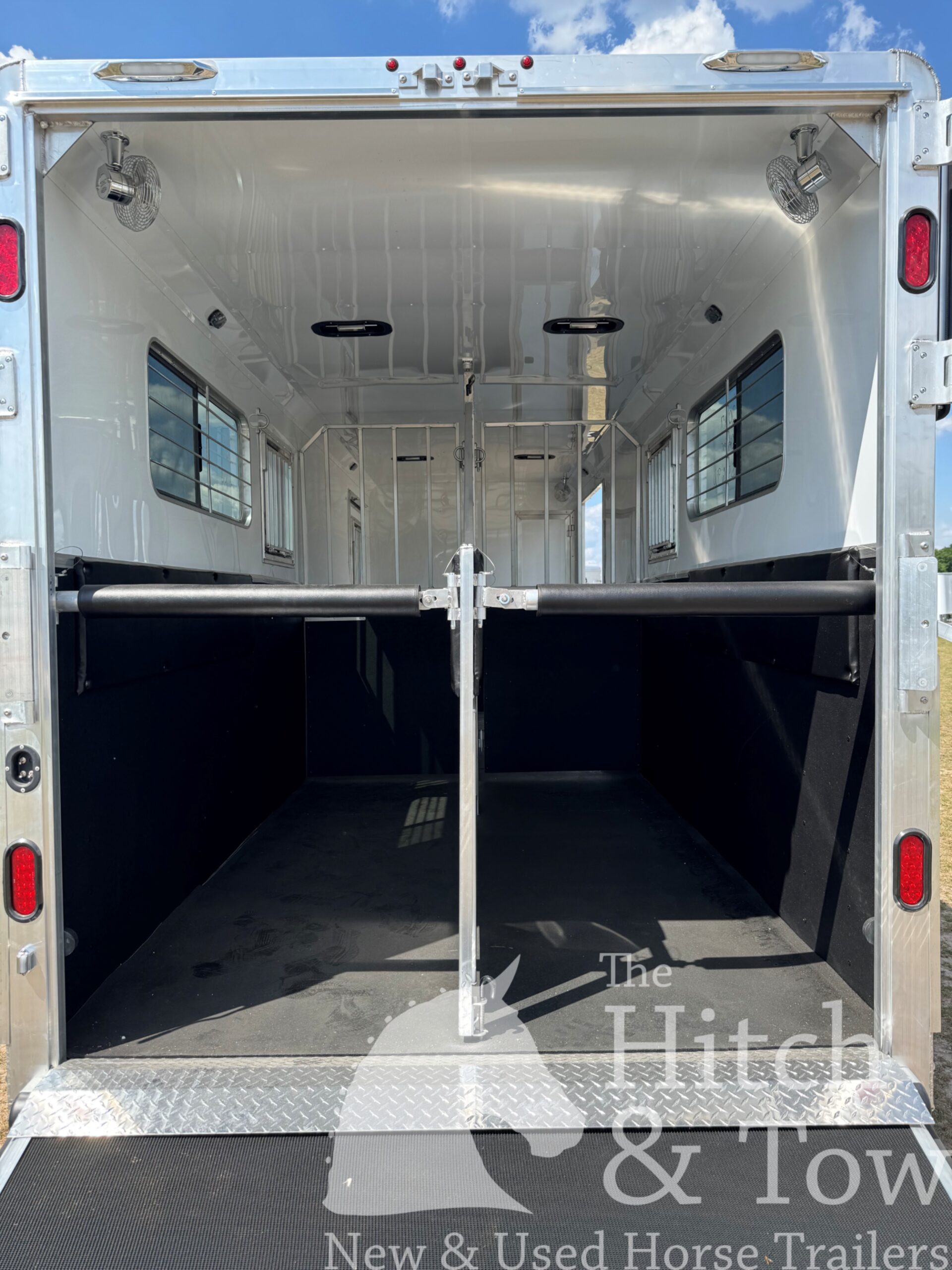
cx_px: 476
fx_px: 880
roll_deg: +2.4
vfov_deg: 71.6
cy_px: 635
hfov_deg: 56.8
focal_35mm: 24
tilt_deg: -1.0
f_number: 1.78
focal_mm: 6.76
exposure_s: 1/1524
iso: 80
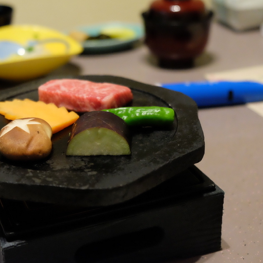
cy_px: 134
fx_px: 524
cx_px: 72
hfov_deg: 27.8
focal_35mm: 61
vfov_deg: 28.2
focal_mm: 31.5
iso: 6400
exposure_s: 1/75
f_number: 3.6
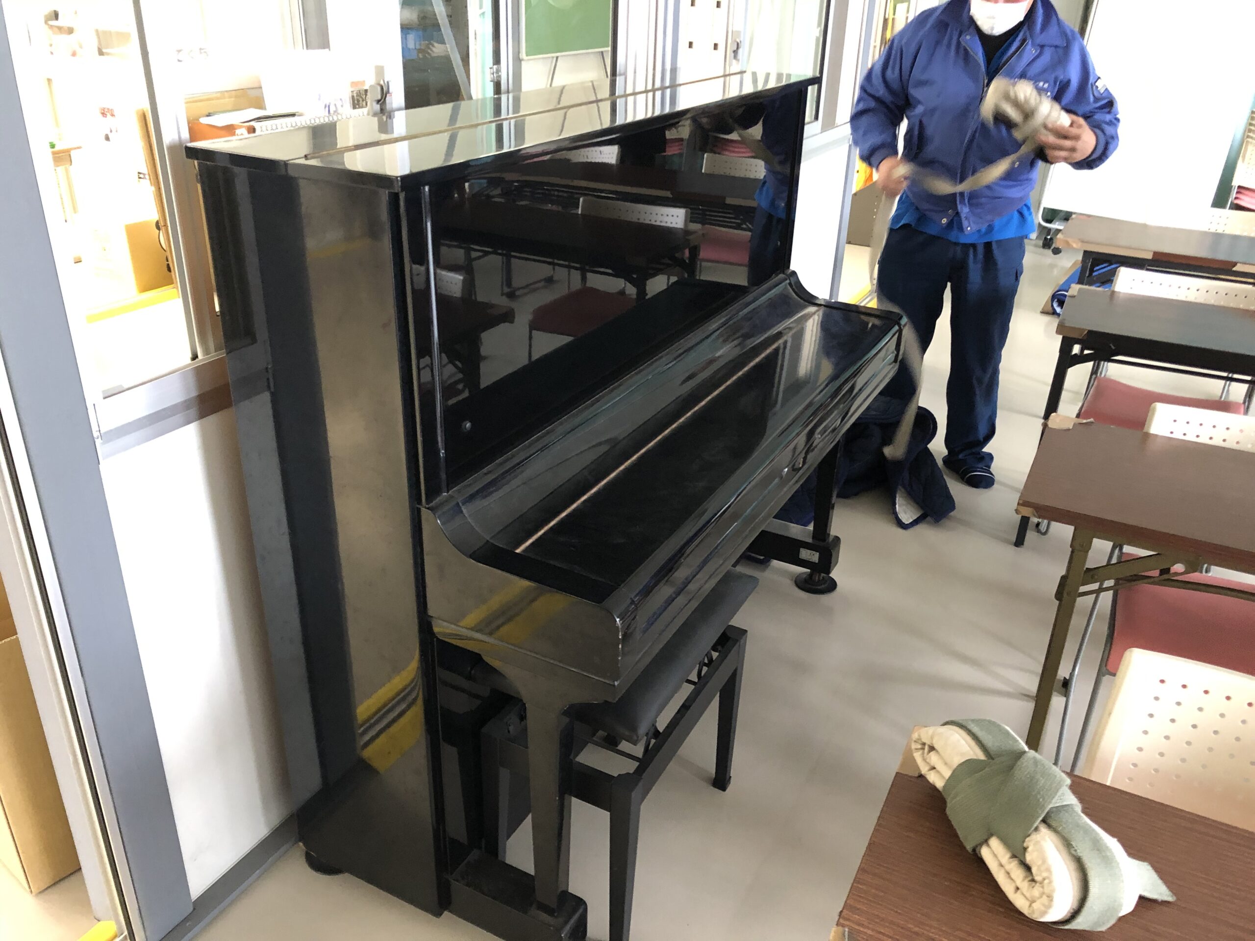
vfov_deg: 49.7
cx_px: 628
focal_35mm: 28
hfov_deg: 63.4
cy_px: 470
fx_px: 1015
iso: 80
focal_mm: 3.99
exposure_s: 1/8
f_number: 1.8
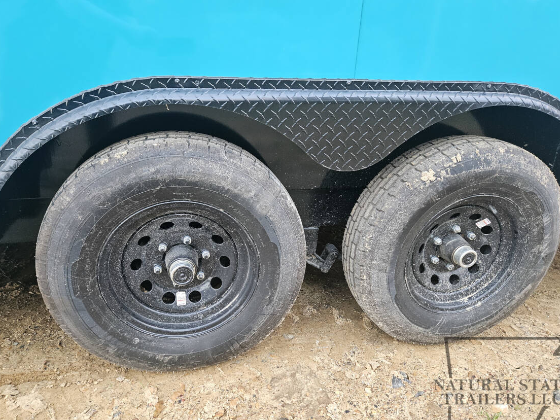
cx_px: 277
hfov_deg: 69.4
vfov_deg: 54.8
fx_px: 404
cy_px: 227
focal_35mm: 25
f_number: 1.8
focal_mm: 5.4
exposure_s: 1/120
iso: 800
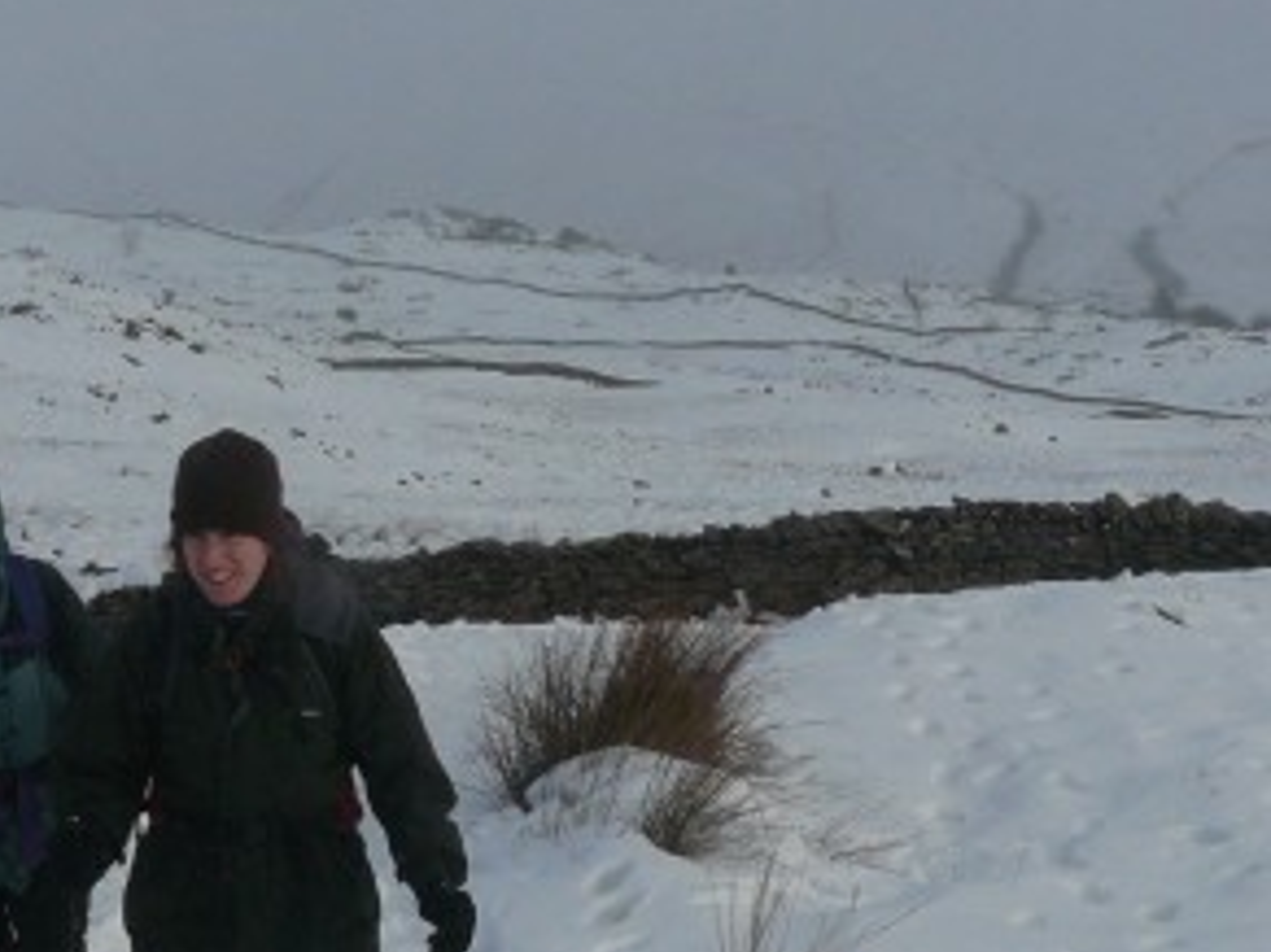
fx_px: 3487
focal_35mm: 95
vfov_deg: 15.5
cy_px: 253
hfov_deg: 20.4
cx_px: 231
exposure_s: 1/500
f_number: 6.3
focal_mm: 6
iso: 100
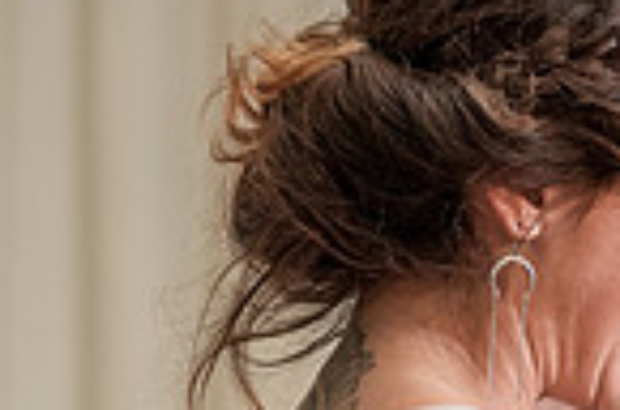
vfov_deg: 3.8
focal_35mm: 359
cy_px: 596
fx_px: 6169
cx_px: 1171
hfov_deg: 5.6
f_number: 4
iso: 2000
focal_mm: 81
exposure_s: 1/200
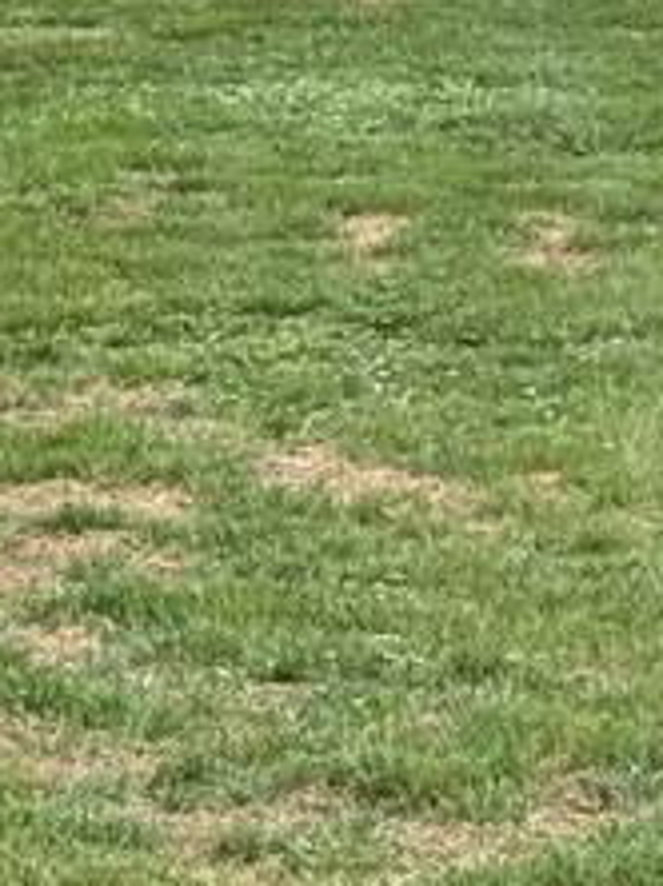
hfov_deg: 5.3
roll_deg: -1.7
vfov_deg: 7.0
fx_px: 7087
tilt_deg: +0.8
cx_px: 1142
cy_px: -519
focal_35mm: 277
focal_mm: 6.76
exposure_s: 1/1222
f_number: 1.78
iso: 64
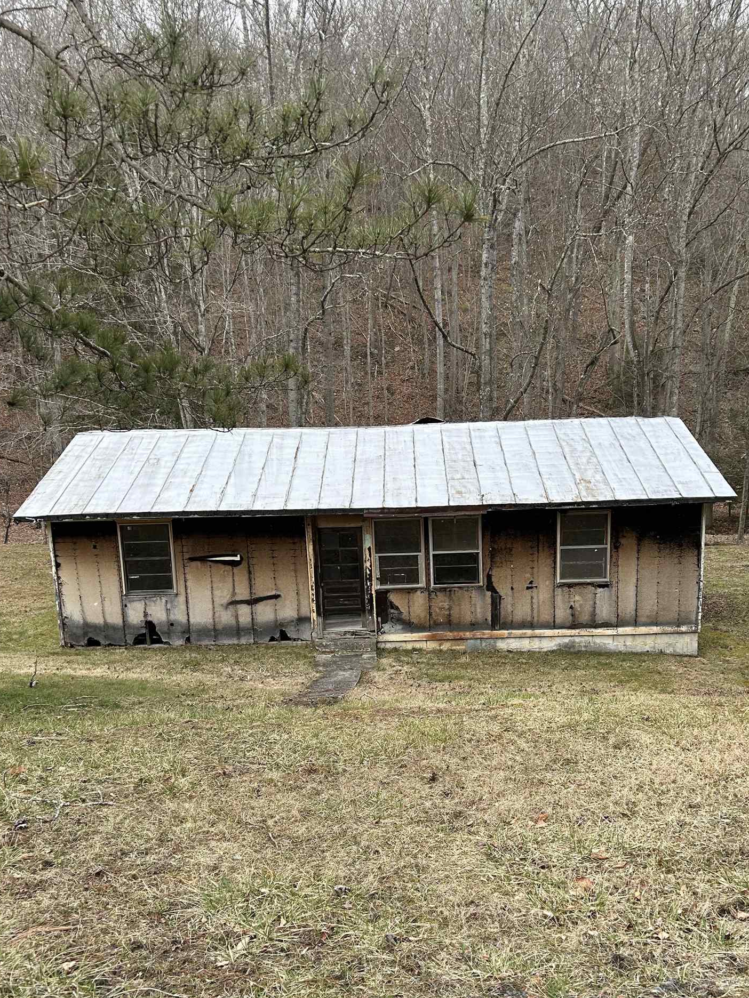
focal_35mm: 32
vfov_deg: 56.3
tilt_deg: -11.5
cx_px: 428
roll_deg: +2.2
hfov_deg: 44.0
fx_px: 923
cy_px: 611
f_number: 1.5
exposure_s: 1/1171
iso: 50
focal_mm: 5.7
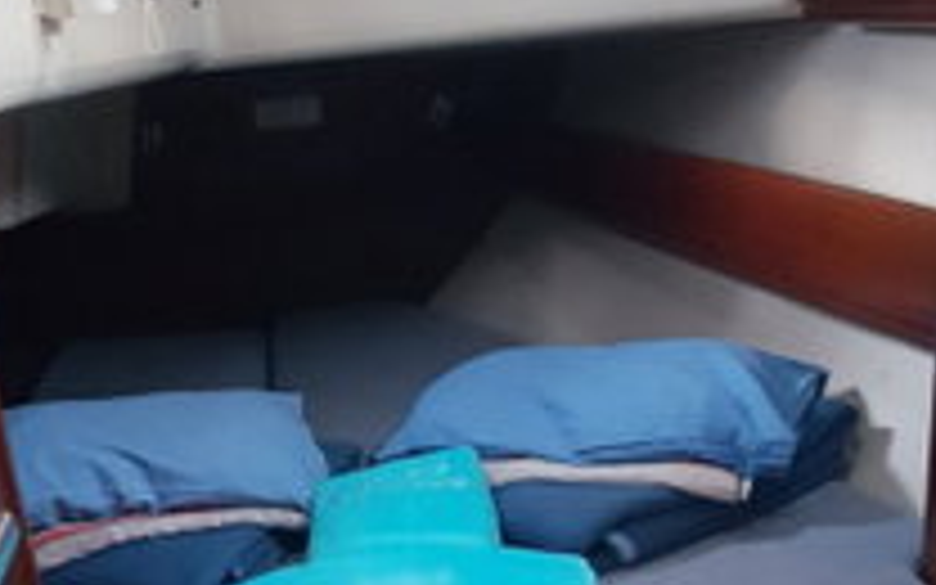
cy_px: 626
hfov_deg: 38.2
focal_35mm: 53
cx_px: 464
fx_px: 1352
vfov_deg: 23.1
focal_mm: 4.2
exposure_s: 1/10
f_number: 1.7
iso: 1000
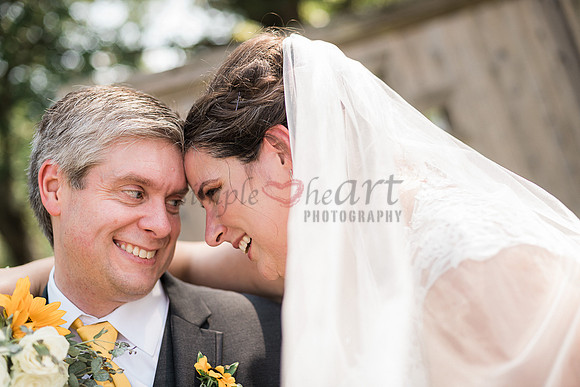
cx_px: 290
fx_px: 806
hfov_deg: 39.6
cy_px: 194
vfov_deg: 27.0
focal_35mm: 50
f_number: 2.5
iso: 160
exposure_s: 1/1000
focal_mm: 50
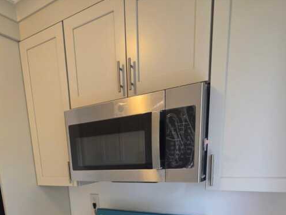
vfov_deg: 43.2
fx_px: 223
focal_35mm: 27
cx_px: 101
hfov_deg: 64.0
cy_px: 220
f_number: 1.9
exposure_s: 1/120
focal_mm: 2.2
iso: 160
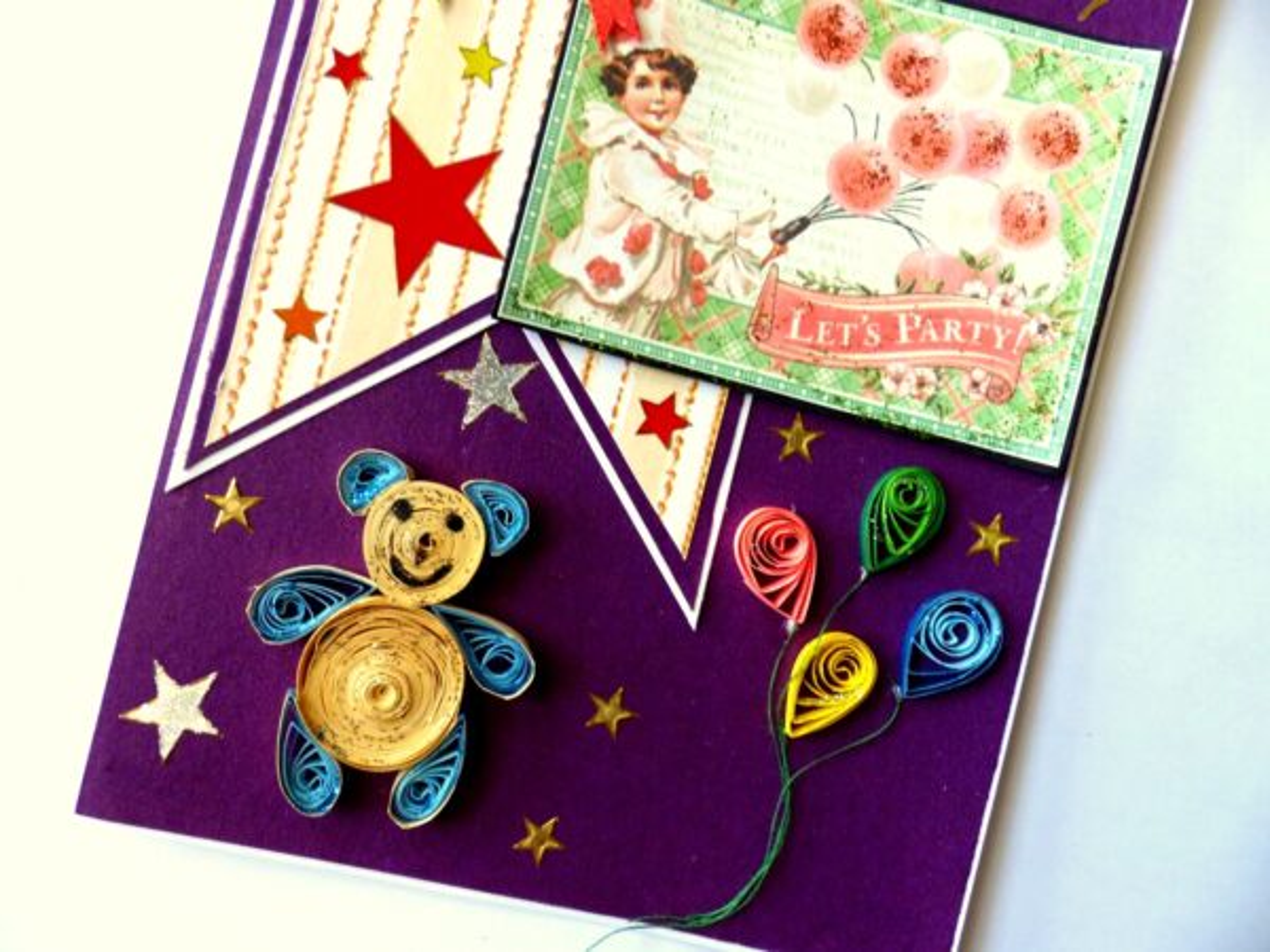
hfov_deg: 69.4
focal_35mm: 25
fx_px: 917
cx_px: 635
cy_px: 476
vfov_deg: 54.9
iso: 160
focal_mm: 4.5
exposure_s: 1/60
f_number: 2.8
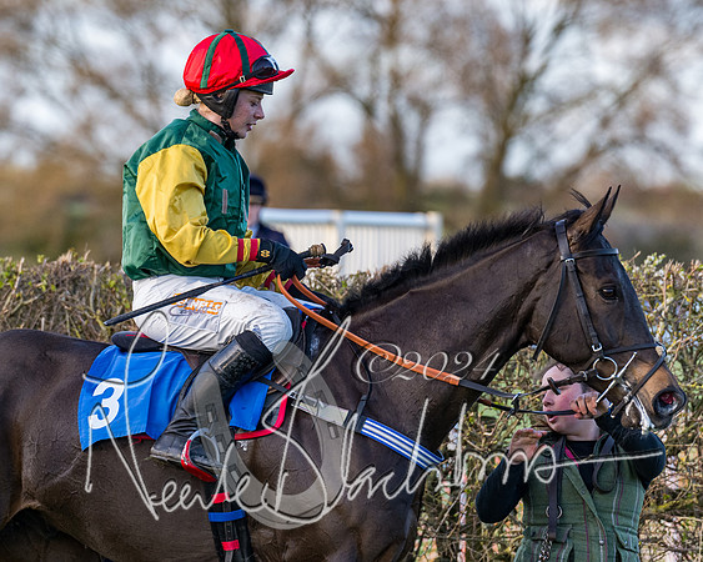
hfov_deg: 5.6
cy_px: 280
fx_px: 7143
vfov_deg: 4.5
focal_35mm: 343
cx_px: 337
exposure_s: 1/1000
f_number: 4
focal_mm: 200
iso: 800
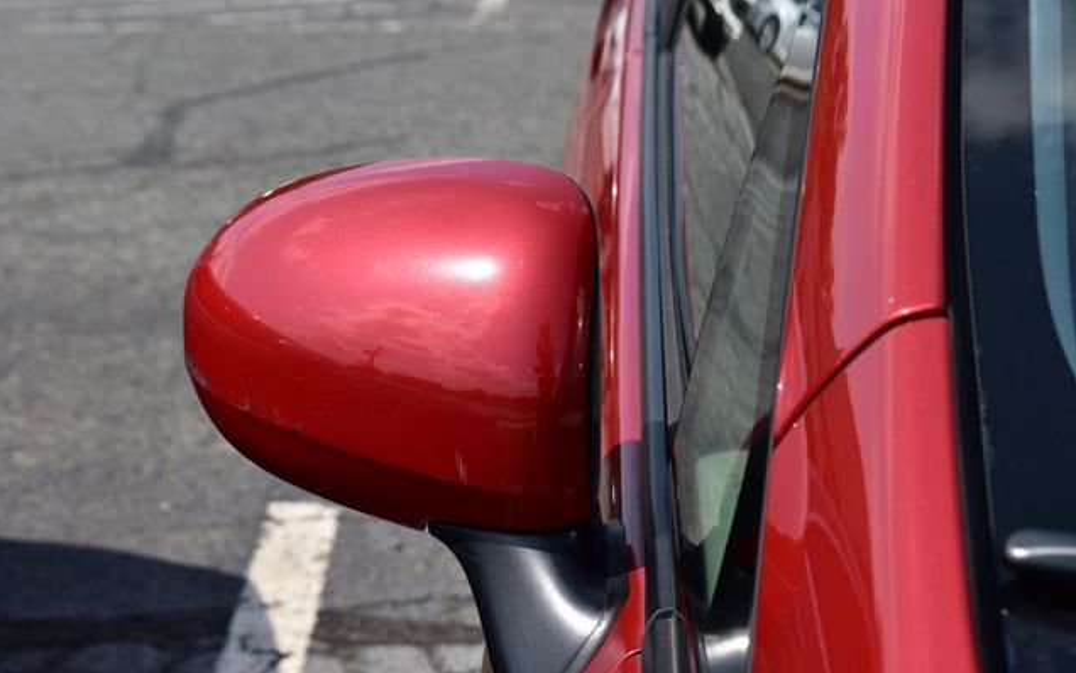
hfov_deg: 24.5
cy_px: 358
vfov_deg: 15.5
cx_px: 536
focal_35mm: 85
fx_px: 2479
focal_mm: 55
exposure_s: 1/500
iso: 280
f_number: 11
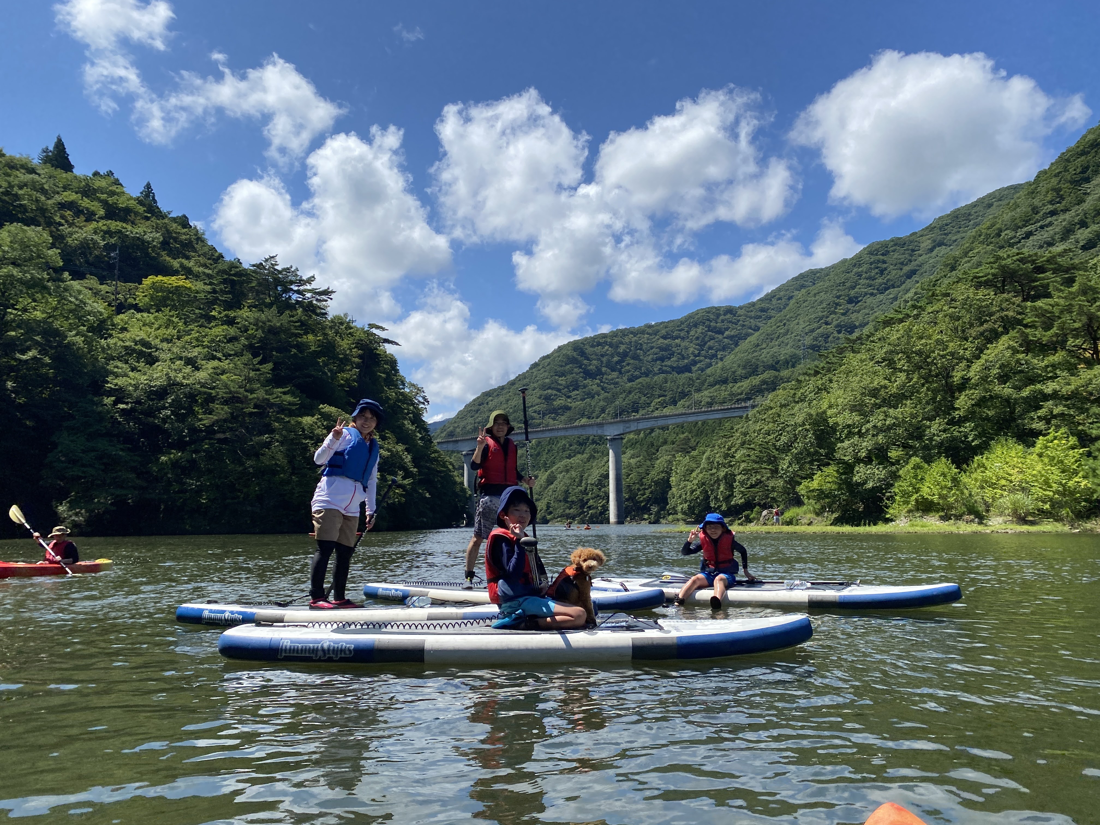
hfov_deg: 67.3
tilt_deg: +10.6
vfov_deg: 53.1
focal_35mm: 26
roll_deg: -1.1
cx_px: 550
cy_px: 412
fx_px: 826
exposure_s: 1/3846
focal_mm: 4.25
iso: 32
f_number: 1.8
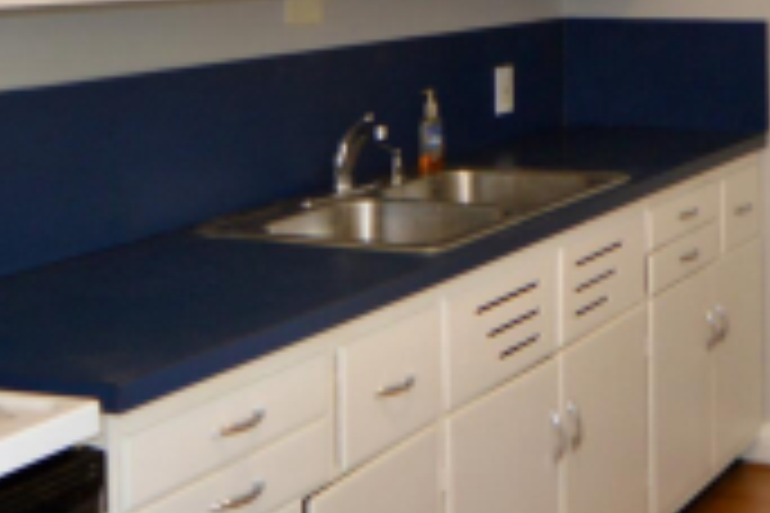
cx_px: 644
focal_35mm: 66
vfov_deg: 19.8
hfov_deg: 29.6
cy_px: -45
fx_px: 1412
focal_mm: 10
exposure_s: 1/60
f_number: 3.5
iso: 400
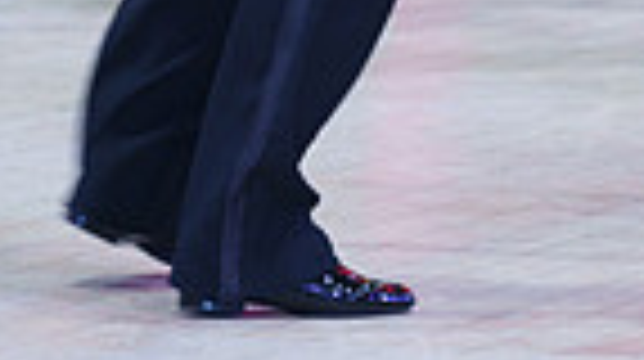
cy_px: -549
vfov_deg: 1.9
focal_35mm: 646
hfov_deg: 3.3
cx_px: 1047
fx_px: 11017
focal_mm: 140
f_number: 2.8
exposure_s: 1/60
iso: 500
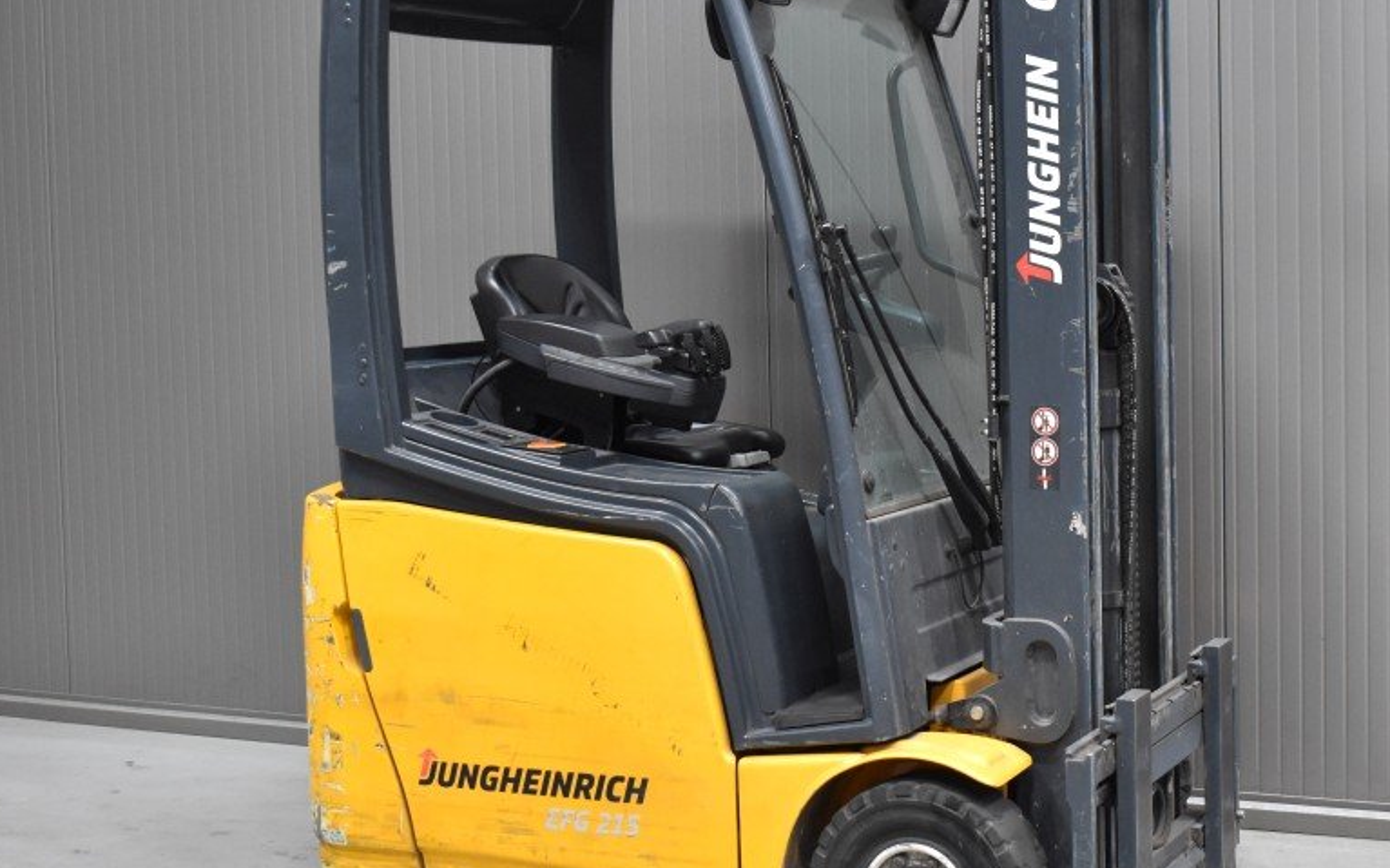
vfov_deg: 21.7
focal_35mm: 60
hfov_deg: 34.0
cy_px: 390
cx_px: 843
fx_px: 2265
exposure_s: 1/50
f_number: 4
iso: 1600
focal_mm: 25
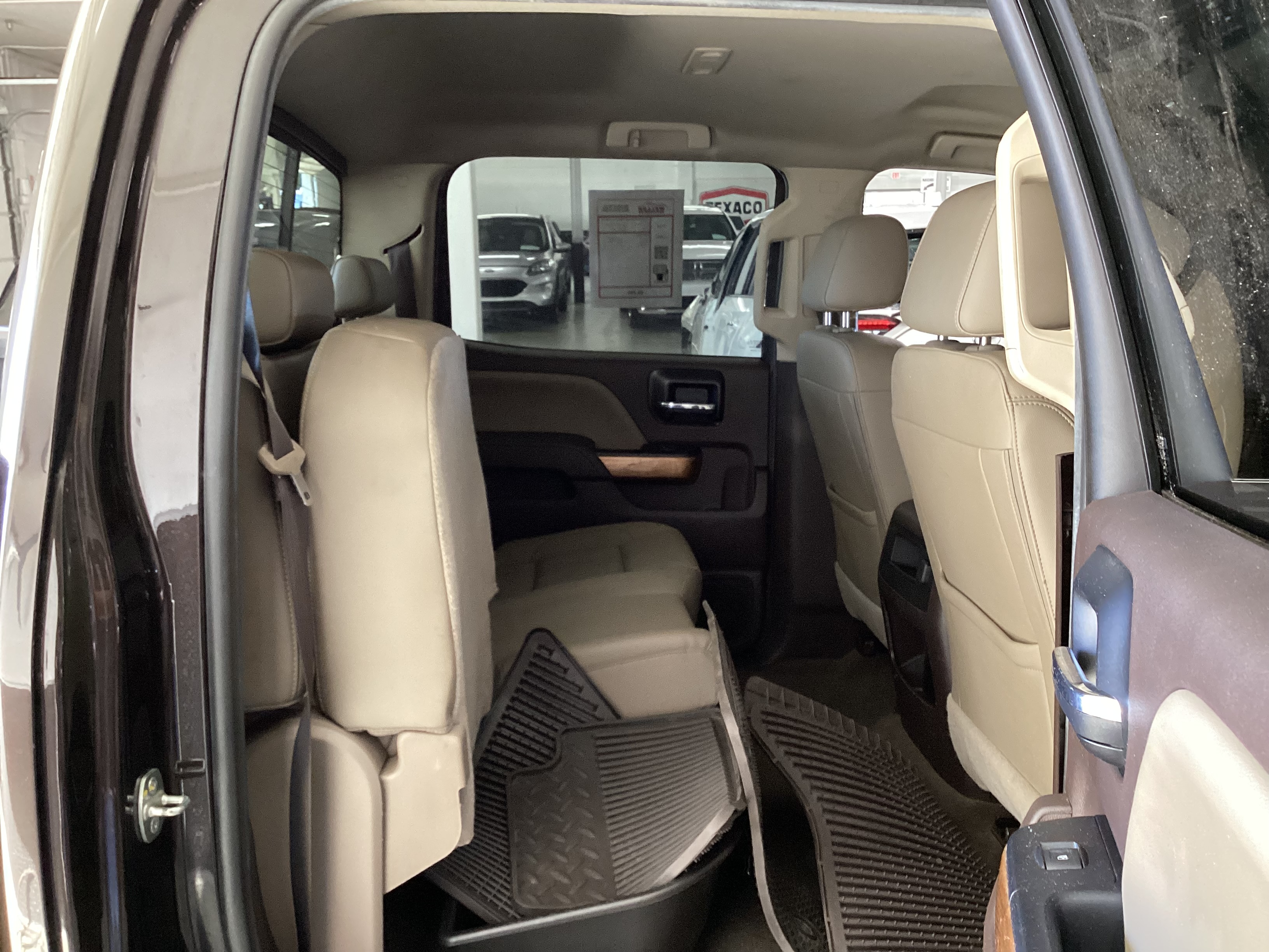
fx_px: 1136
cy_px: 476
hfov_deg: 58.4
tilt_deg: -14.0
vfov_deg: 45.4
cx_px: 634
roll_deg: +0.7
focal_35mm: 31
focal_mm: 3.3
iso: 200
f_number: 2.4
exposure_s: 1/60
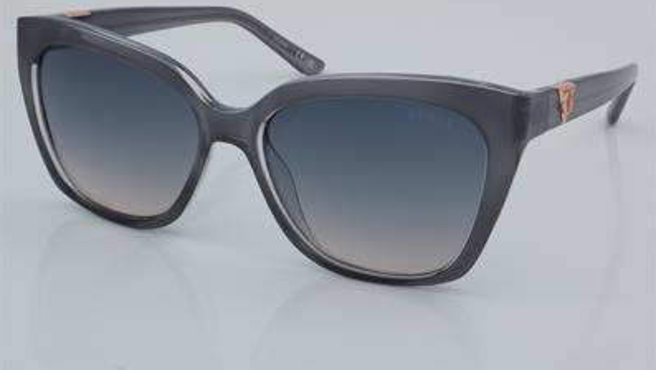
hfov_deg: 26.8
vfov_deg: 15.3
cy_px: 157
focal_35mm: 79
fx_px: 1375
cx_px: 329
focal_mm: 50
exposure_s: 1/4
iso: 100
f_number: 32
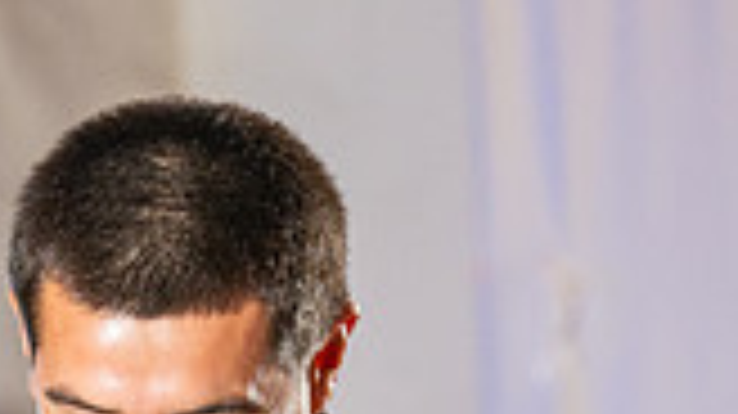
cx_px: 54
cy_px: 993
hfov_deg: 6.8
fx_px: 6238
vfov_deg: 3.7
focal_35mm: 319
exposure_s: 1/200
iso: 500
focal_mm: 70
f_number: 3.2
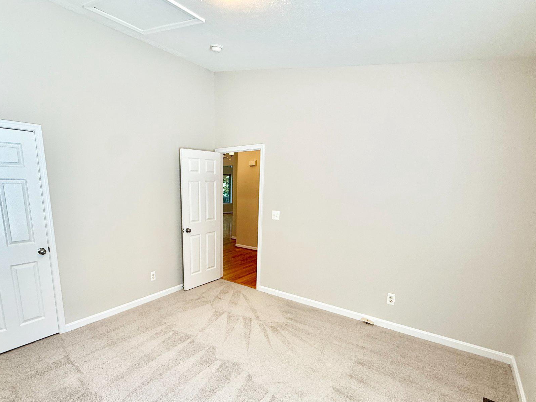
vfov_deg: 70.8
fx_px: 279
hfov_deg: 86.8
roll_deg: -0.2
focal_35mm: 18
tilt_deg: -11.6
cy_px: 242
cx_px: 218
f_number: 2.2
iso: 100
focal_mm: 2.22
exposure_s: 1/120
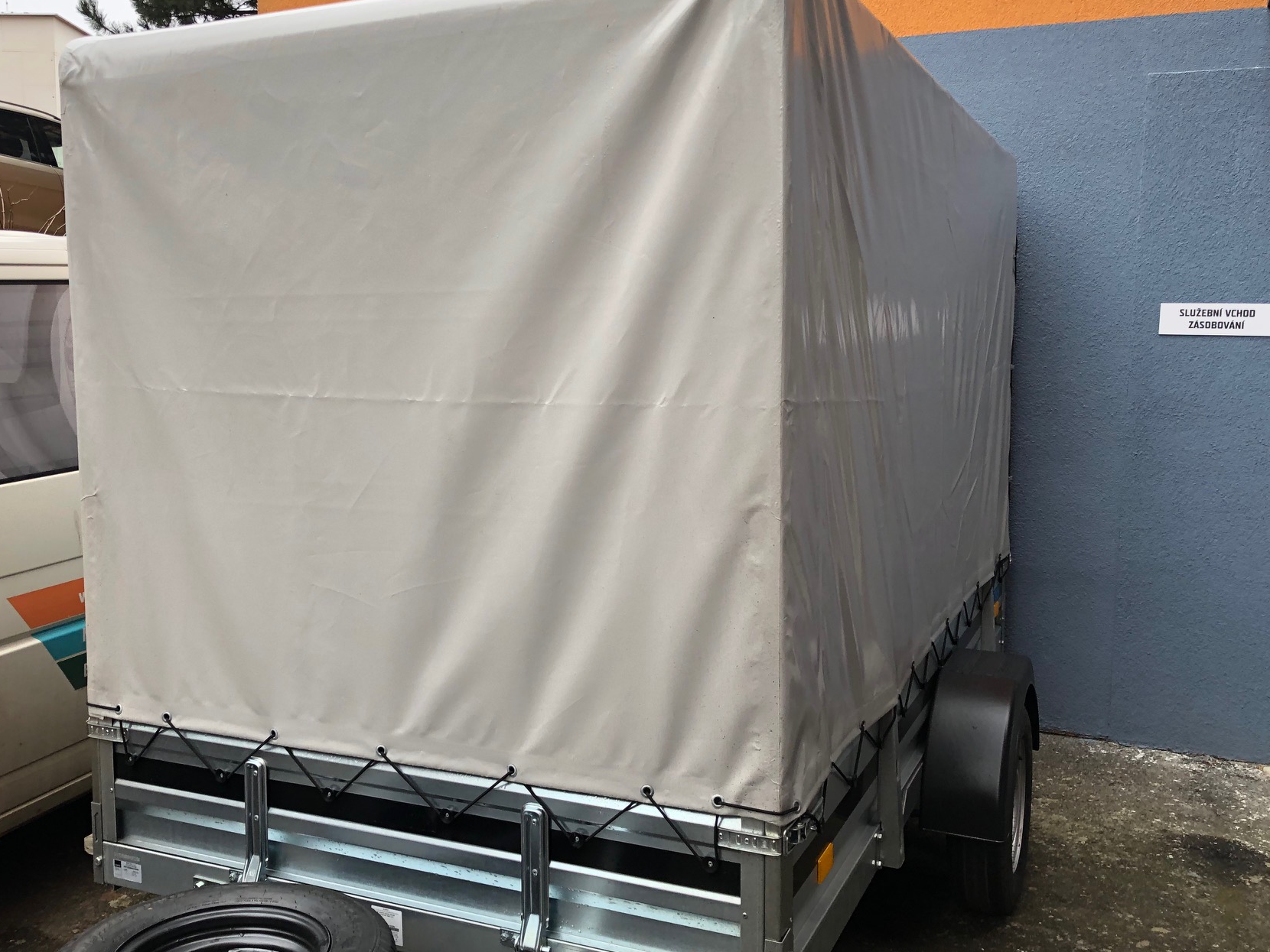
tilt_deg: -7.1
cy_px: 473
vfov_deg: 41.8
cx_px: 565
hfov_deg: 53.8
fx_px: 1247
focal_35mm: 34
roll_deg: +0.1
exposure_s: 1/120
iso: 40
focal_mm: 4
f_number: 1.8
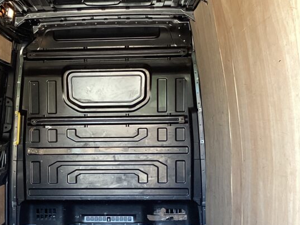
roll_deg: +0.2
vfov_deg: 23.9
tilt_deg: -2.3
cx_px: 88
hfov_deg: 31.3
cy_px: 150
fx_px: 529
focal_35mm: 61
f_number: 2.4
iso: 125
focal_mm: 3.3
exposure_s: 1/60
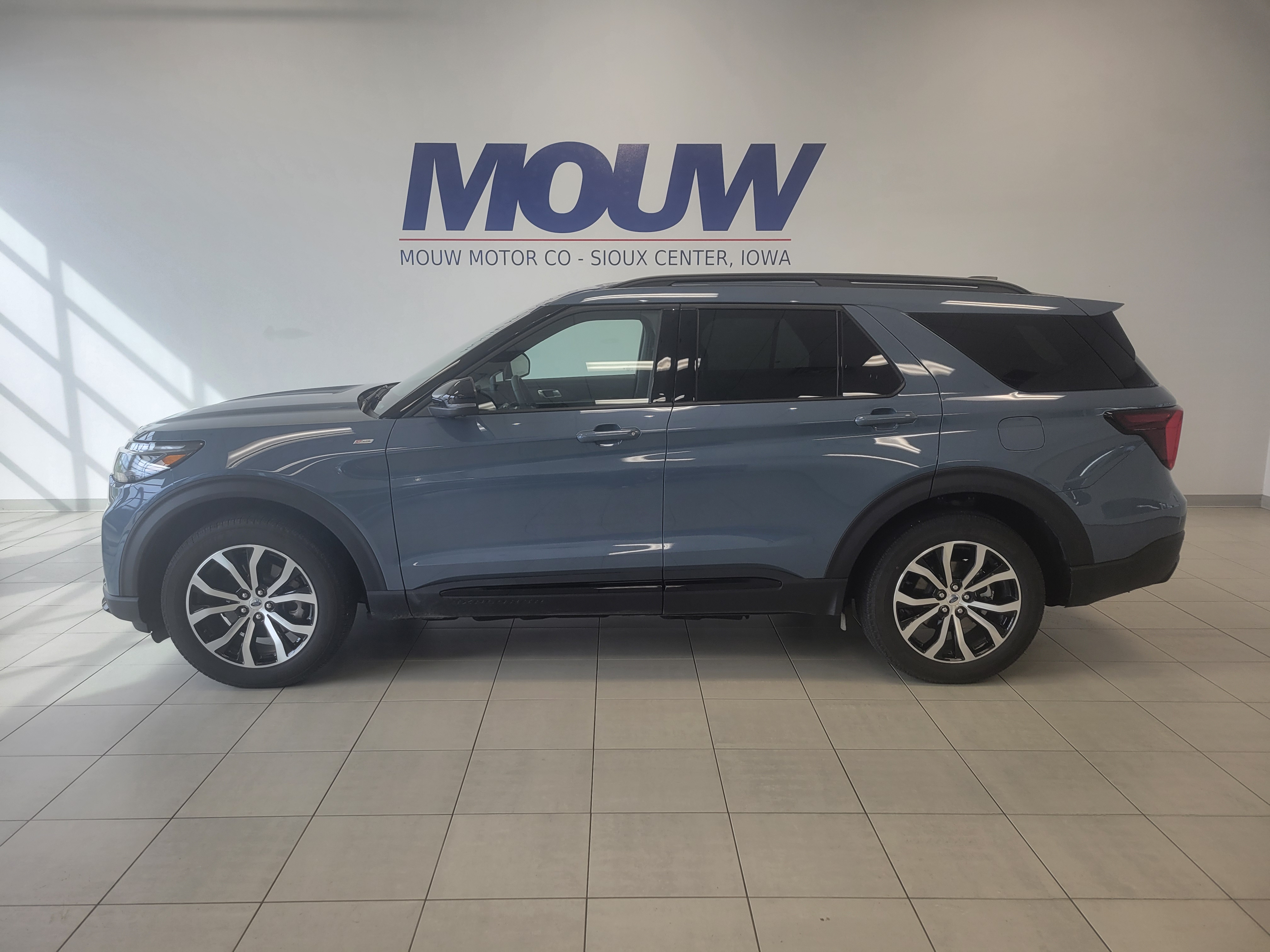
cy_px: 476
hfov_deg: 67.3
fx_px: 954
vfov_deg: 53.1
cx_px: 635
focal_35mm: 26
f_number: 1.8
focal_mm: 5.4
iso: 40
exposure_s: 1/168
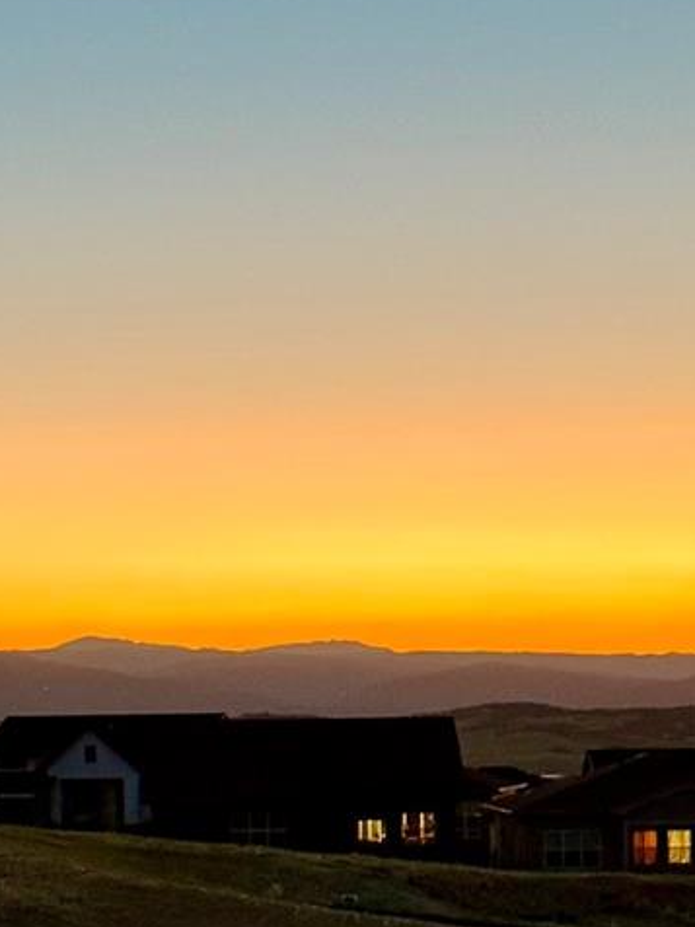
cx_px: 179
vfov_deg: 16.0
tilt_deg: -3.0
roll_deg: +1.1
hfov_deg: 12.2
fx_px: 3239
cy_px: 921
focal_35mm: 121
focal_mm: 6.86
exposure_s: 1/60
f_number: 1.78
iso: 250
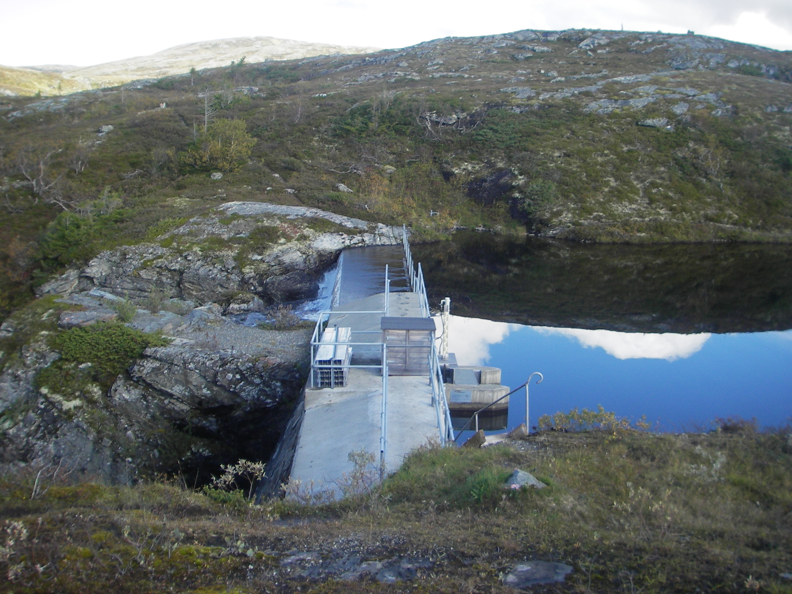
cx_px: 396
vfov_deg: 37.7
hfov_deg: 49.0
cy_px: 297
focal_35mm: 38
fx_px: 869
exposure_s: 1/160
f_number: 3.3
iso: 50
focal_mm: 6.3
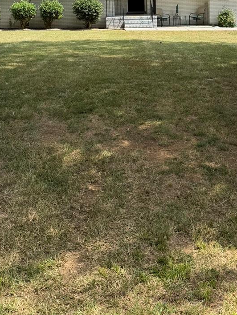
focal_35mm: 52
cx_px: 143
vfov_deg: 34.6
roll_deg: +0.7
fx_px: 475
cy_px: 27
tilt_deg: -4.7
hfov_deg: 28.0
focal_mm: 6.76
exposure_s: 1/1585
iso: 80
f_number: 1.78
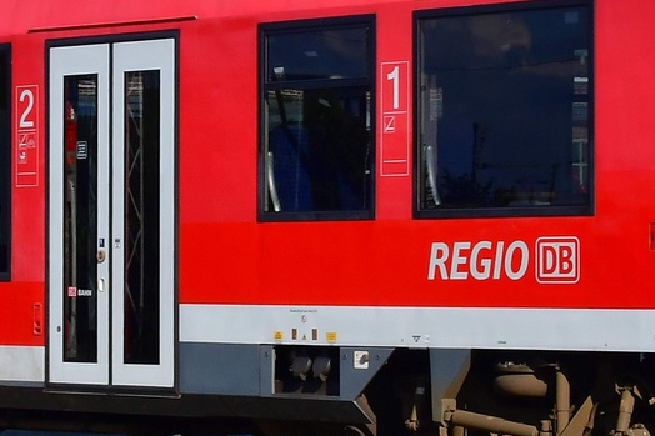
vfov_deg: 6.6
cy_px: 165
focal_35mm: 209
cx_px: 208
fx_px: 3801
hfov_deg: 9.8
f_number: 18
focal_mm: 38
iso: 400
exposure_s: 1/250
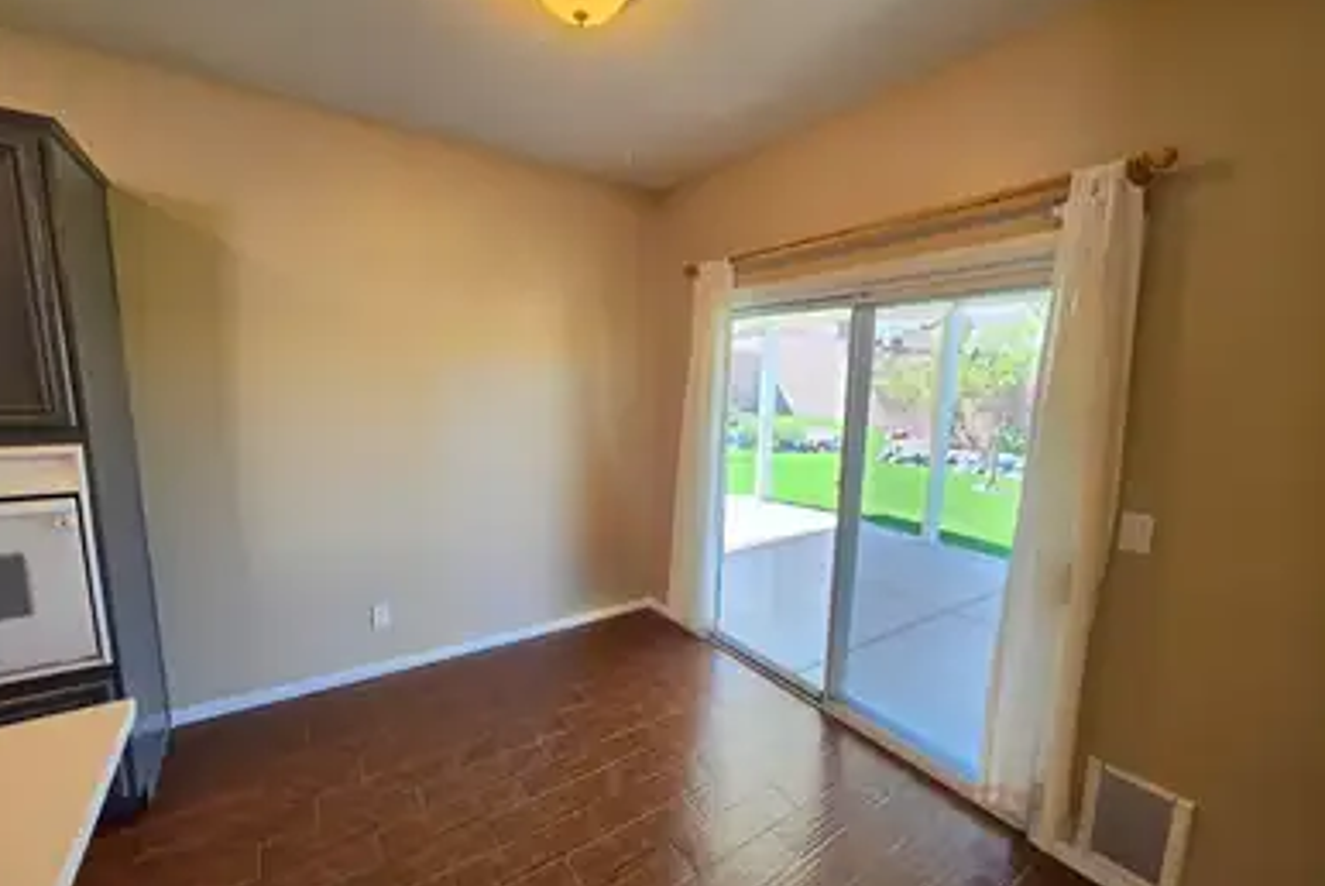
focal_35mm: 14
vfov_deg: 81.2
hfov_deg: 104.2
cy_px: 474
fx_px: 516
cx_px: 656
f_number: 1.9
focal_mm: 2.2
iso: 125
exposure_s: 1/120
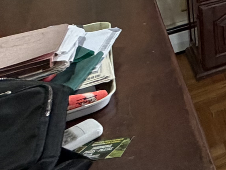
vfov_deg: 16.8
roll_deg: +1.9
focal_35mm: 70
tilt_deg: -4.1
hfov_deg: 19.9
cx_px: 412
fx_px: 457
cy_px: -149
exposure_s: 1/50
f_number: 2.2
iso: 320
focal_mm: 2.22
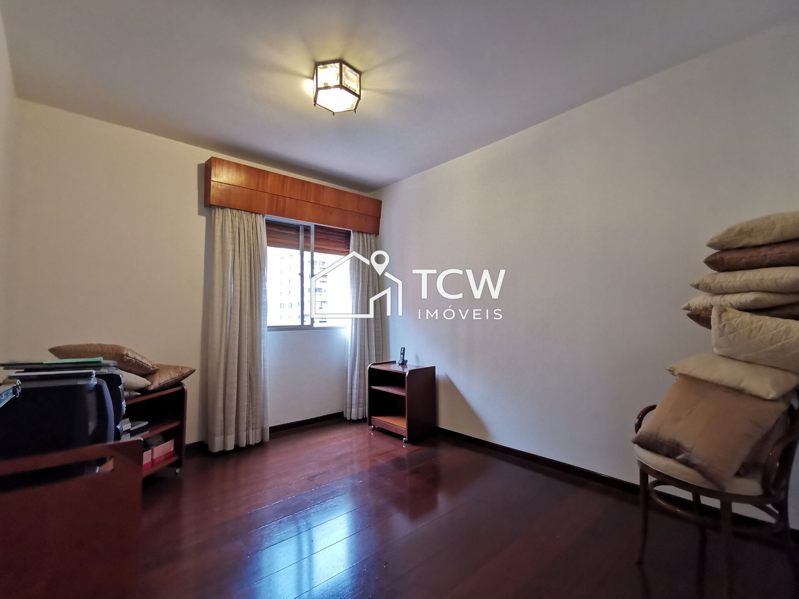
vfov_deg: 78.1
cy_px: 300
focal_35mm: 16
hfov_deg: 94.5
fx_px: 369
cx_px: 400
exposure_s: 1/40
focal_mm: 2.35
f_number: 2.2
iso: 500
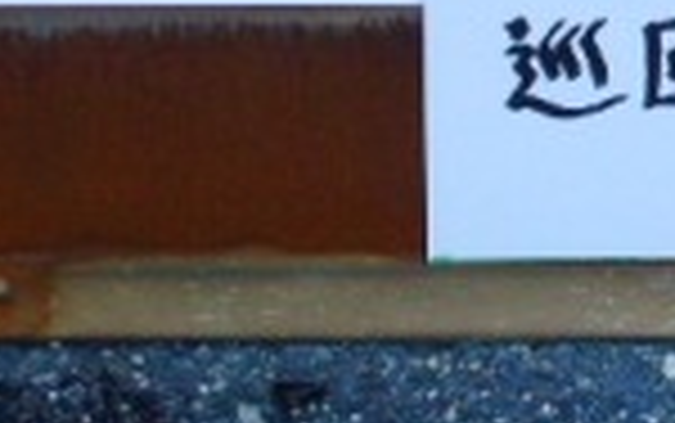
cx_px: 900
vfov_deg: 4.5
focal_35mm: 294
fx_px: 5412
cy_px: 4
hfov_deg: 7.1
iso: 80
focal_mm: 11.2
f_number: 4.3
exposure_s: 1/200
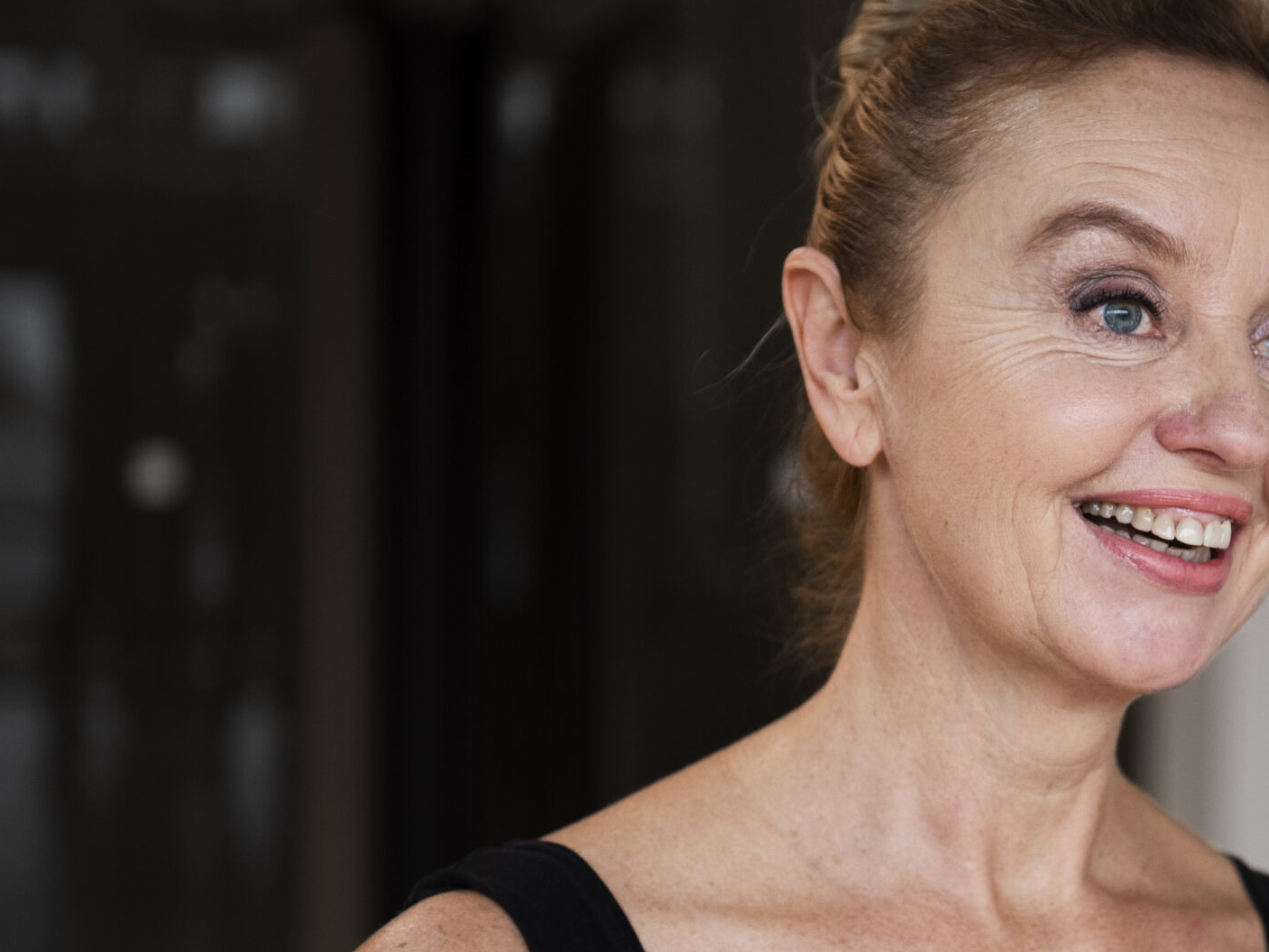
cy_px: 610
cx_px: 1035
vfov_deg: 14.1
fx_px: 3849
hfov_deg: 18.5
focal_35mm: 105
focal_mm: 60
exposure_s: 1/160
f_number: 2.8
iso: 800
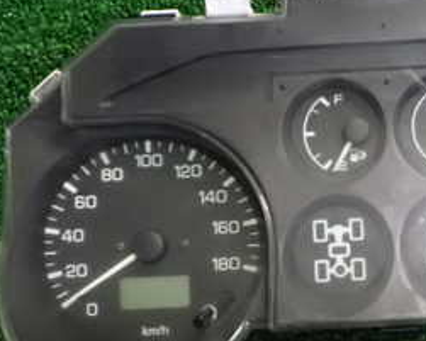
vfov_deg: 21.9
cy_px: 168
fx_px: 883
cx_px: 389
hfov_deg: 26.2
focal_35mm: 70
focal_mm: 5.4
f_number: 2.3
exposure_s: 1/125
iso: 1600
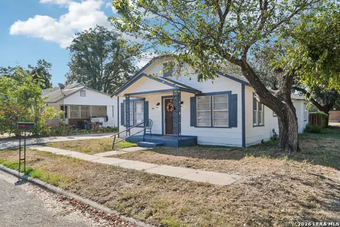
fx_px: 227
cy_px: 114
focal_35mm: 24
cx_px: 170
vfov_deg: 53.1
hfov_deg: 73.7
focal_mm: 16
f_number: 8
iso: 400
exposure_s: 1/800
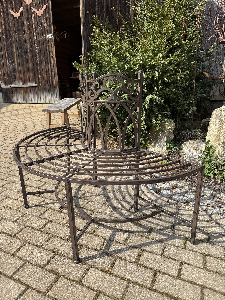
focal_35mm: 24
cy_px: 150
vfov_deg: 71.6
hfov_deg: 56.8
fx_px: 208
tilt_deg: -13.8
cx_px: 112
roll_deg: +2.2
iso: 80
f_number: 1.78
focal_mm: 6.76
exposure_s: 1/2174
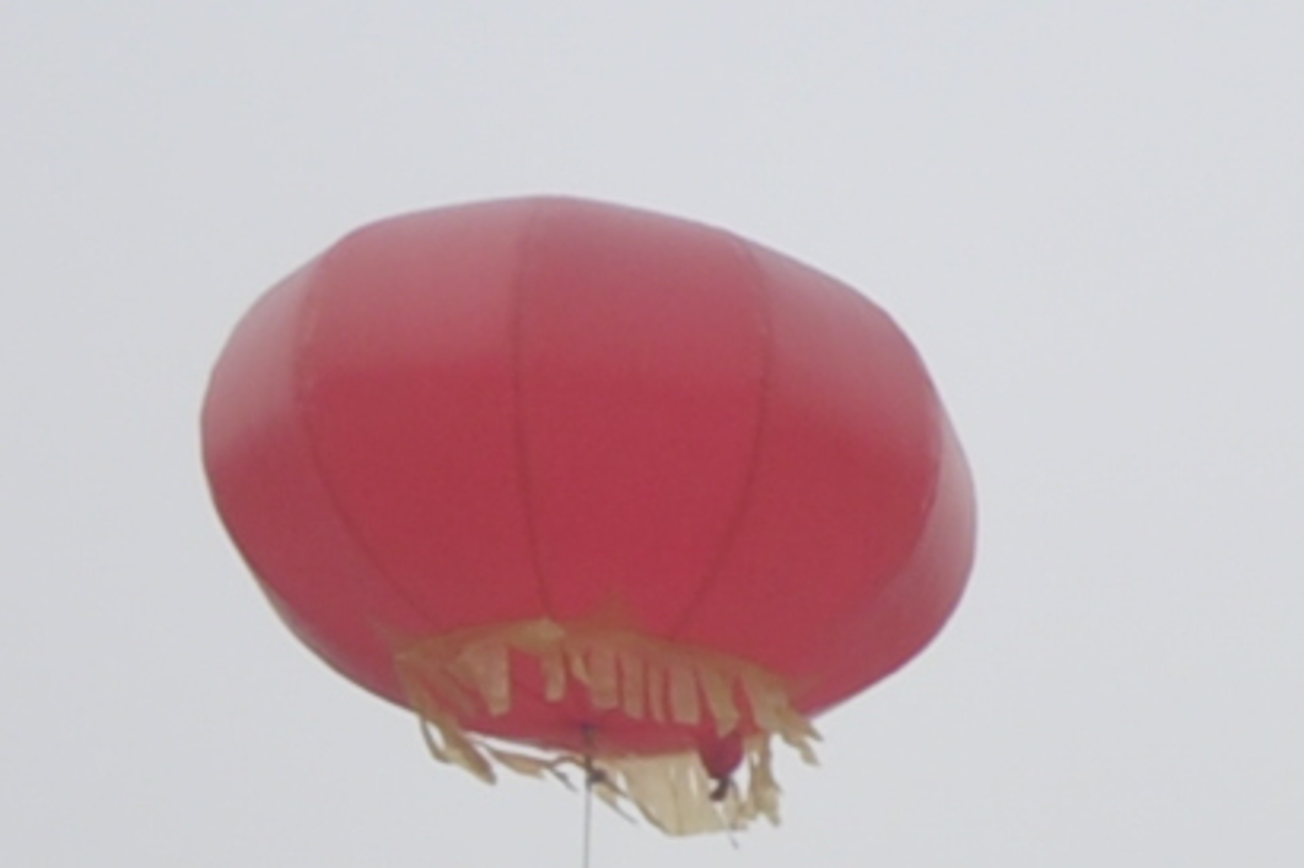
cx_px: 4221
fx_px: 10210
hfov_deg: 6.5
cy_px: 2776
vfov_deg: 4.6
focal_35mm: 282
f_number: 10
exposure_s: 1/100
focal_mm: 24
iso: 200
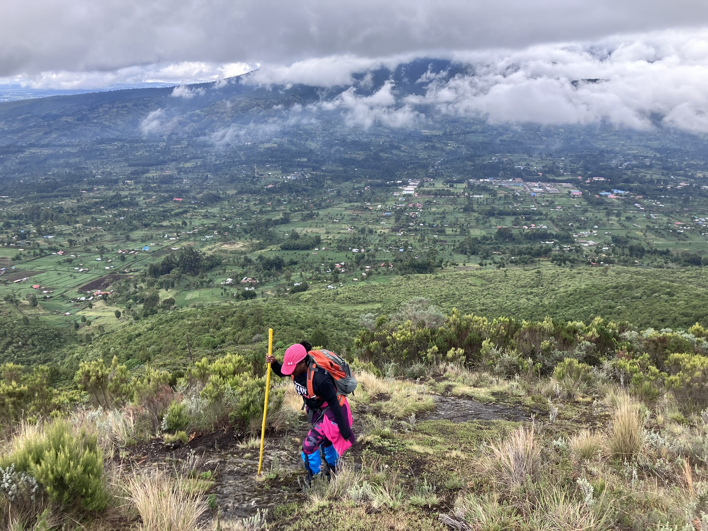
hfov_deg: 63.4
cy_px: 266
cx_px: 354
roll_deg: -0.2
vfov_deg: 49.7
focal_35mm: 28
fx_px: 573
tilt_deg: -17.9
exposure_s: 1/585
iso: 32
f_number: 1.8
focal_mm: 3.99
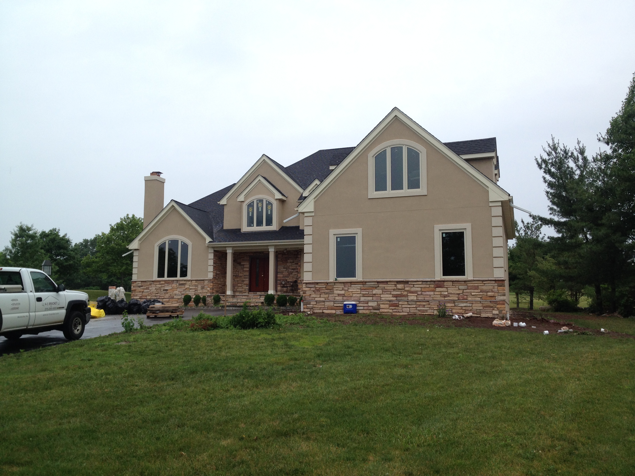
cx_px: 318
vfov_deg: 40.7
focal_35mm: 35
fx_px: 642
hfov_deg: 52.6
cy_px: 238
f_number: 2.4
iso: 50
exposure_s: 1/836
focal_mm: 4.28
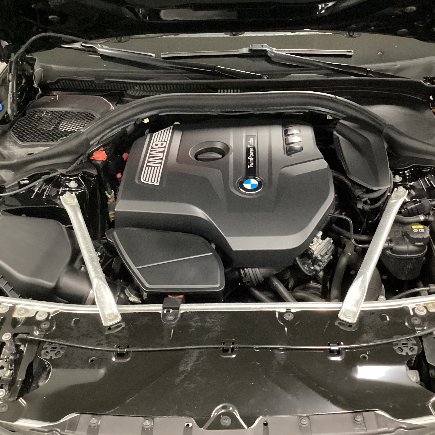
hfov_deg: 44.8
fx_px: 526
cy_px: 219
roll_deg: +2.8
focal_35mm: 37
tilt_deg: -40.4
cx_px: 249
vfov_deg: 44.9
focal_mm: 3.3
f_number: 2.4
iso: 640
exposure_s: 1/20
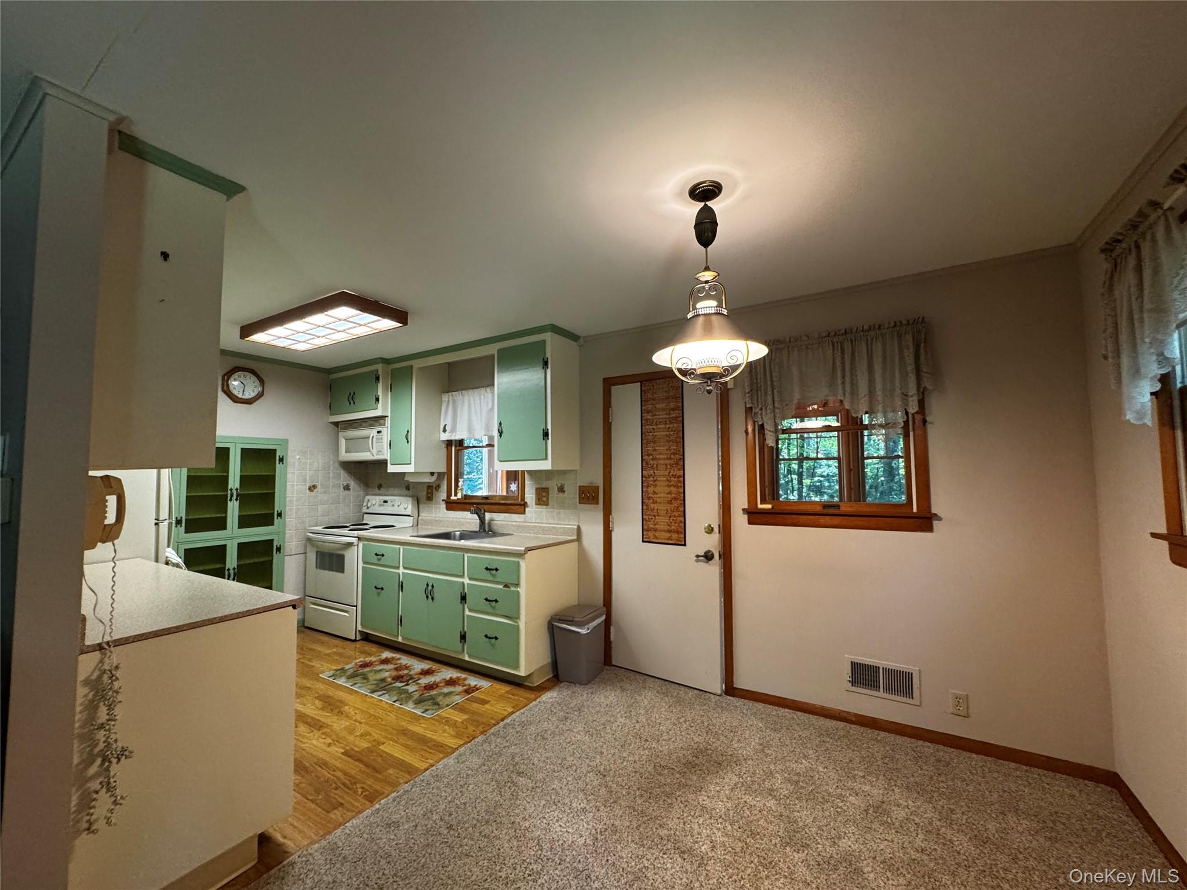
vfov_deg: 85.7
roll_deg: +0.6
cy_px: 445
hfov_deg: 102.1
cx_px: 594
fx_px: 480
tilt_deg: +3.7
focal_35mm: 14
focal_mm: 2.22
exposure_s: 1/60
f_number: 2.2
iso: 400
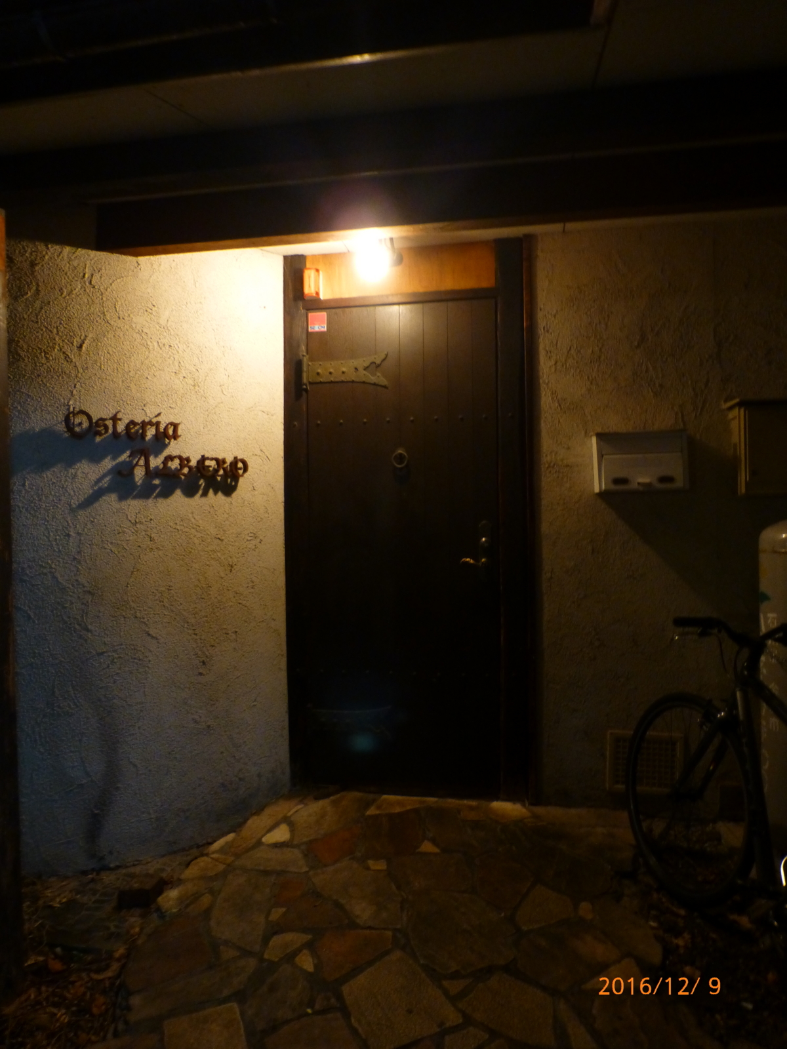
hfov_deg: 56.8
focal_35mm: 24
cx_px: 394
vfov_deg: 71.6
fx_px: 728
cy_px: 524
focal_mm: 4.3
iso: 400
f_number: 3.3
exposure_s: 1/4
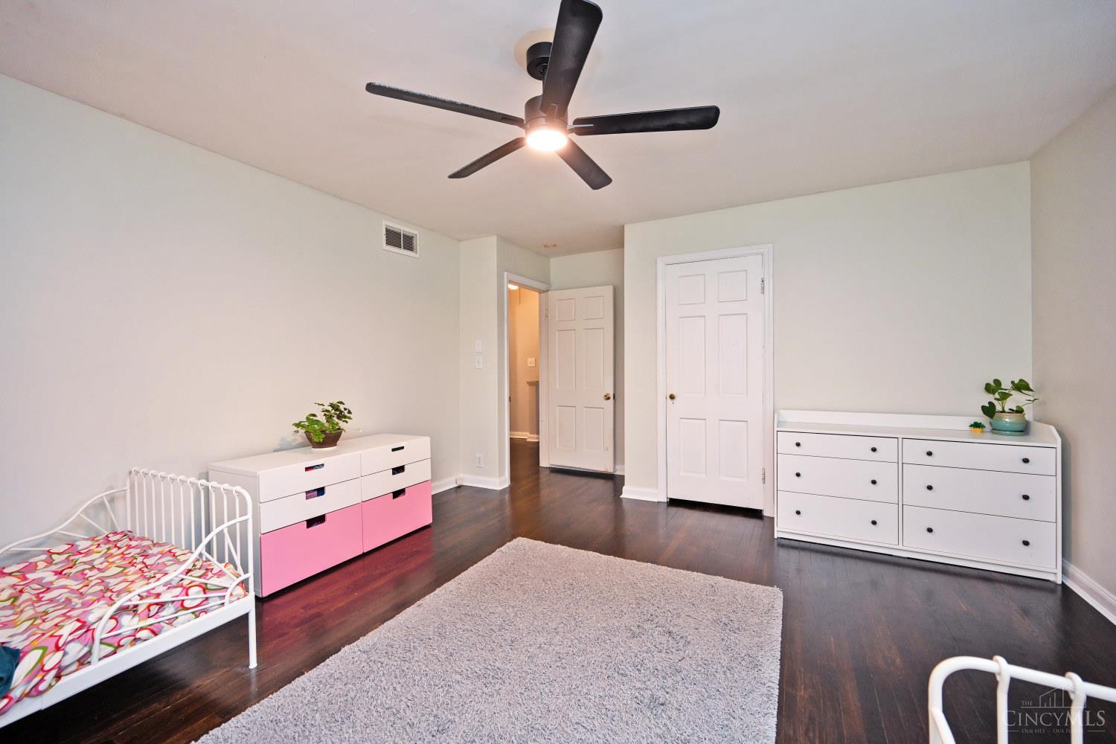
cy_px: 372
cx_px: 558
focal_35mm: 14
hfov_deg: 104.3
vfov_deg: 81.2
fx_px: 434
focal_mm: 14
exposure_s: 1/60
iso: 800
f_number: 4
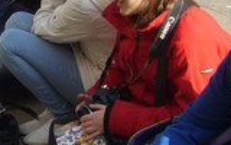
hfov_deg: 15.9
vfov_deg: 10.0
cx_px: 20
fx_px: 818
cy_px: 20
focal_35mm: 130
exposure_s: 1/125
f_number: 5.6
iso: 80
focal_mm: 5.8
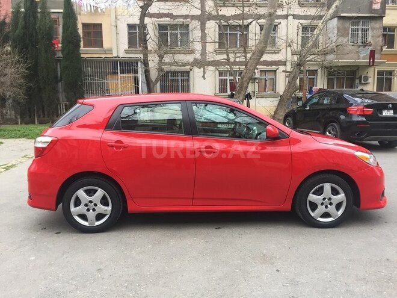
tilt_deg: -8.1
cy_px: 149
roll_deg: +1.3
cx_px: 198
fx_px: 333
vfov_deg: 48.2
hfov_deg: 61.7
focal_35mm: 29
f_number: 2.2
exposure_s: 1/33
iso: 50
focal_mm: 4.15
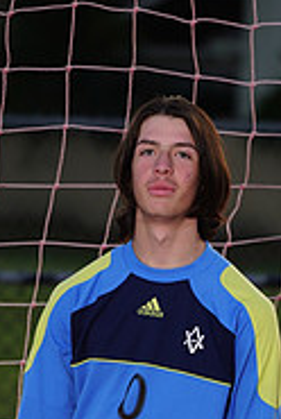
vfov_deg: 3.1
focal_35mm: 654
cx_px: 85
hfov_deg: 2.1
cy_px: 580
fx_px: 7628
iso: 320
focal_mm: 209
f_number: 5.6
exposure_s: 1/250
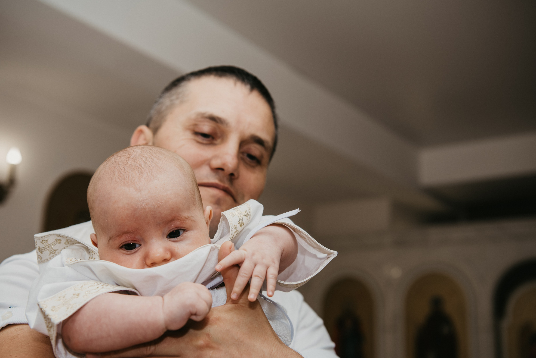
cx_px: 244
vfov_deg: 25.5
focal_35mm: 53
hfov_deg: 37.5
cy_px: 197
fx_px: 789
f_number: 4
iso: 160
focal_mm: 48
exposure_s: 1/160
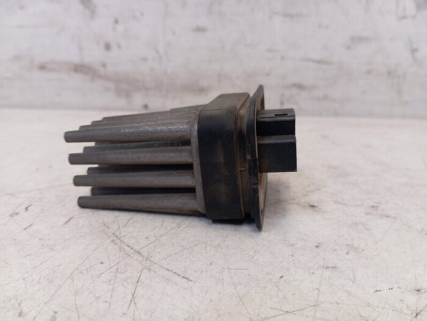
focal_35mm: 28
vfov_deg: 49.9
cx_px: 214
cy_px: 160
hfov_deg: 63.4
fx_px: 346
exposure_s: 1/33.3
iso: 359
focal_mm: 4.22
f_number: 1.8
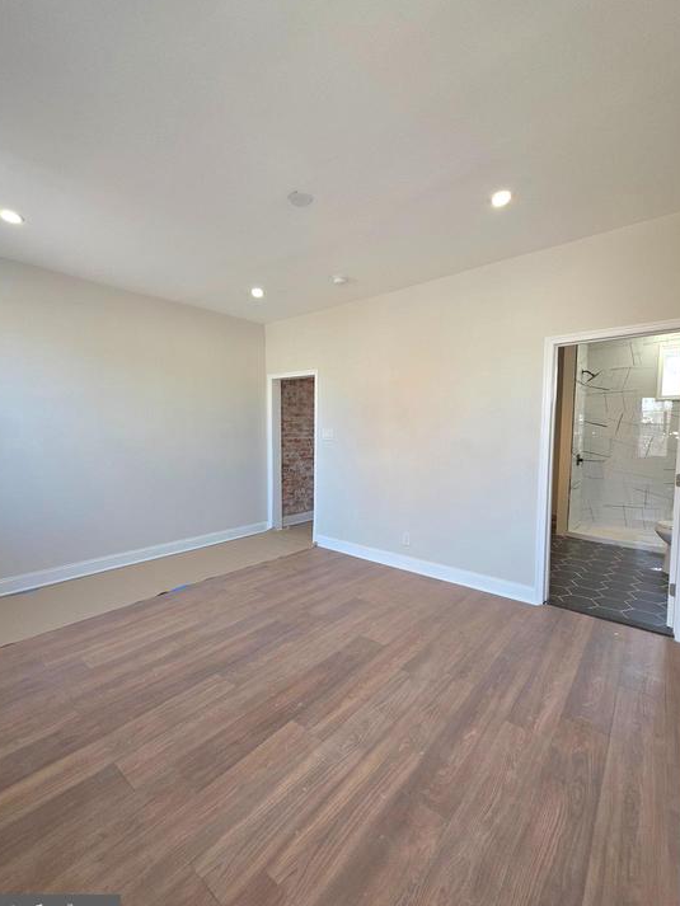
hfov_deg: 85.7
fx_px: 367
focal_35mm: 14
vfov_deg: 102.0
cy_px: 459
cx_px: 328
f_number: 1.9
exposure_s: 1/60.2
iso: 64
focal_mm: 2.2
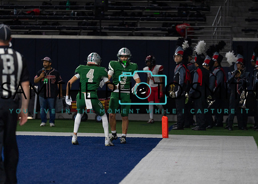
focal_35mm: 210
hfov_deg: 9.6
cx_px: 129
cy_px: 92
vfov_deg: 6.9
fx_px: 1535
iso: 2000
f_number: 2.8
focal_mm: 200
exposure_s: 1/1250
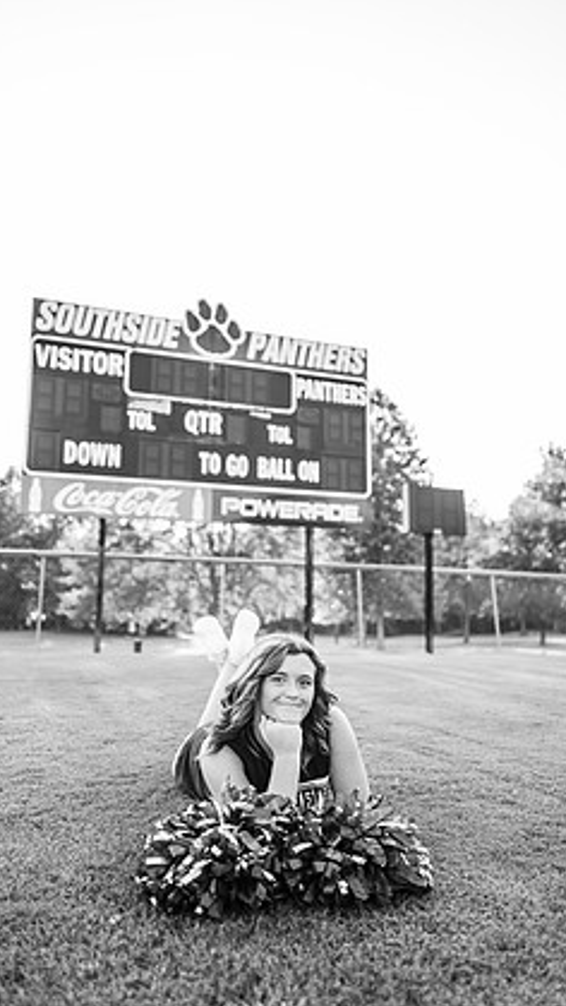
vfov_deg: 69.8
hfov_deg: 42.9
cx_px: 285
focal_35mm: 27
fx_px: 720
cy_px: 497
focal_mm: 24
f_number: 2
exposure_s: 1/500
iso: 125
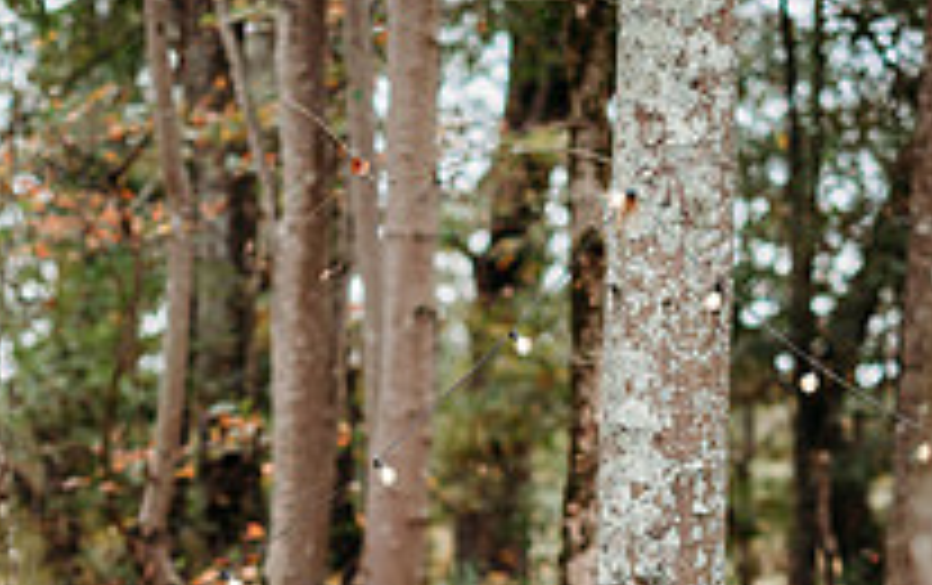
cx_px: 401
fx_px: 4782
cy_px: 914
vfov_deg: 6.9
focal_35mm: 188
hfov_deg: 11.1
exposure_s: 1/500
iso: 250
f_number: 2.2
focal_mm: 85
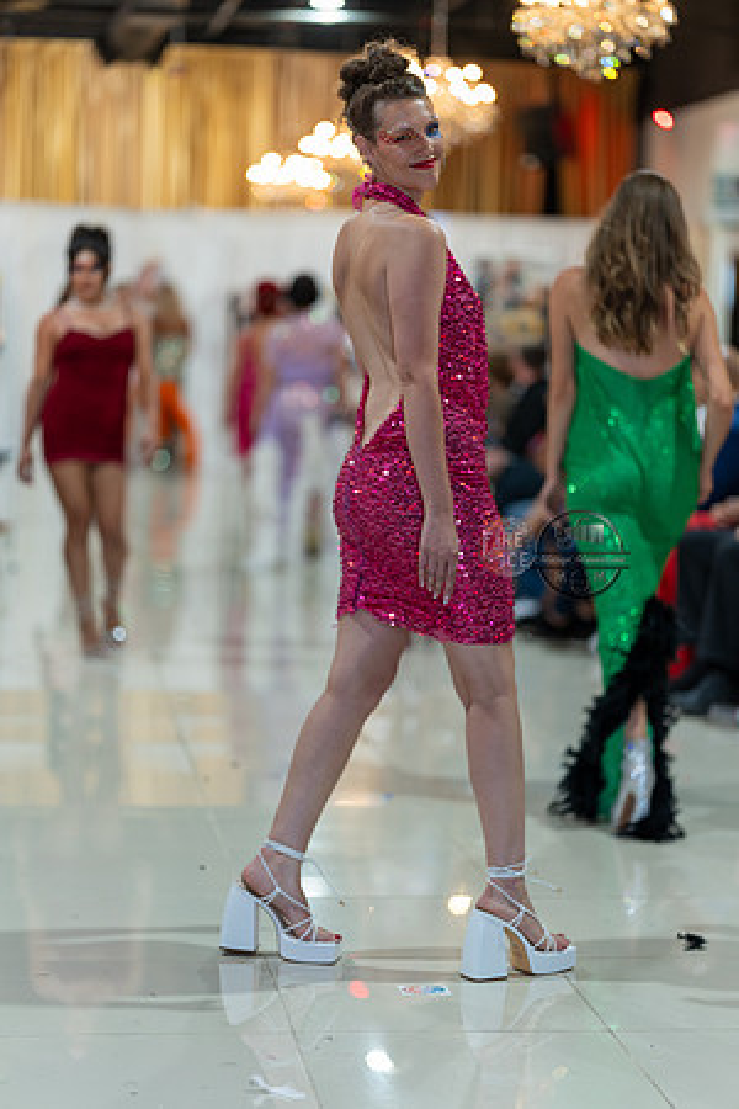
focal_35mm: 85
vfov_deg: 23.9
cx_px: 370
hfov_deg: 16.1
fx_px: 2617
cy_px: 554
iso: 160
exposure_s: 1/160
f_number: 1.4
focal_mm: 85
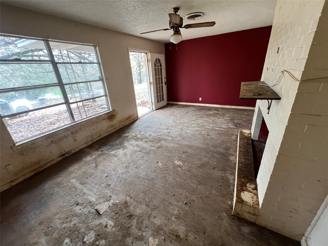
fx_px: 123
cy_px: 123
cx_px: 164
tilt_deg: -22.8
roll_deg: +3.5
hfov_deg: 106.2
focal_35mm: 13
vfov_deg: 89.9
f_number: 1.8
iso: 250
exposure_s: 1/89
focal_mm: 1.57
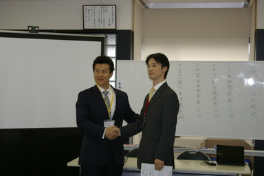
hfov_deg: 29.9
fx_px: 495
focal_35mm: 68
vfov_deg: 20.2
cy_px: 88
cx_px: 132
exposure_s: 1/60
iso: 200
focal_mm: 45
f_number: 4.5
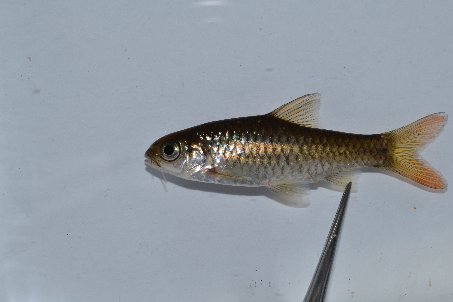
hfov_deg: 24.6
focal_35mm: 82
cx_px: 226
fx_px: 1038
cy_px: 151
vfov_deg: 16.6
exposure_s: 1/160
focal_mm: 55
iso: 100
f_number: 20
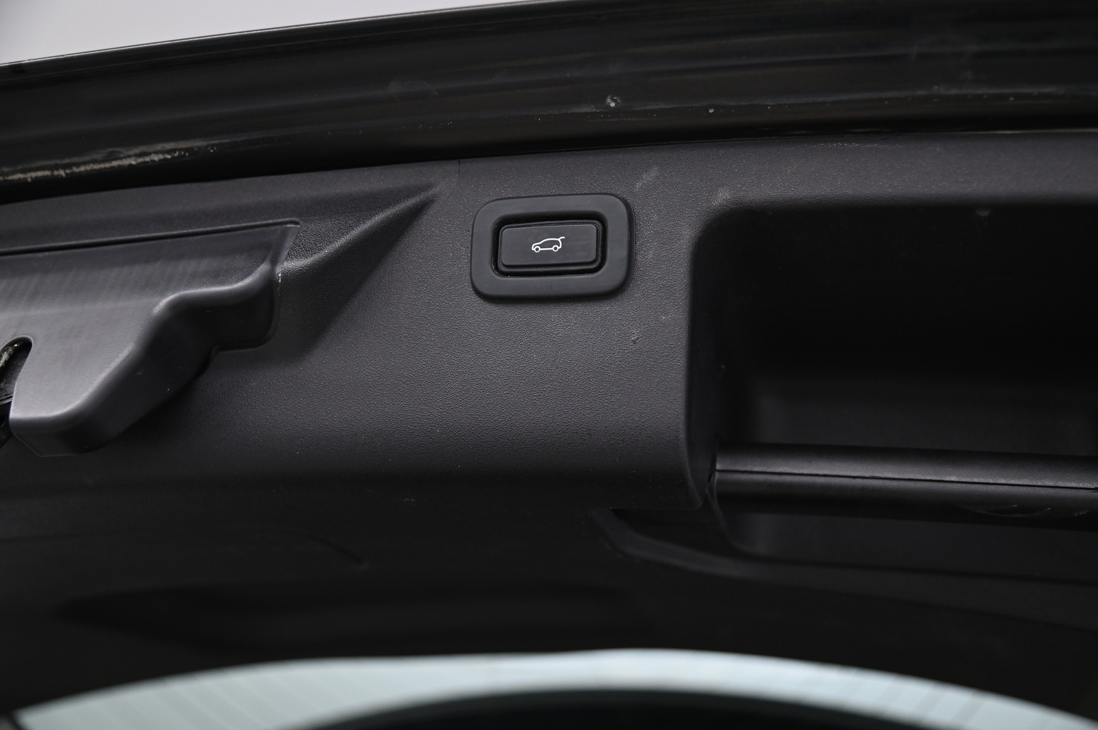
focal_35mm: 40
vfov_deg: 33.3
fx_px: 1219
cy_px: 365
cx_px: 549
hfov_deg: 48.5
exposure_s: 1/100
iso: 2000
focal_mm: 40
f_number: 4
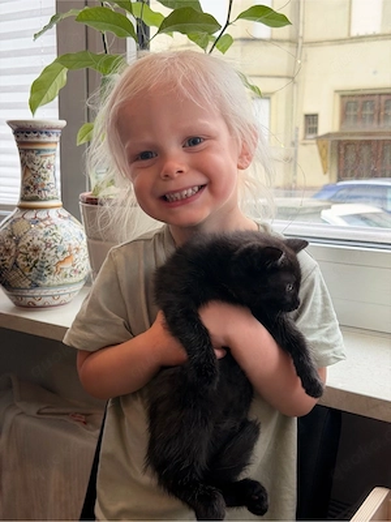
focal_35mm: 48
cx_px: 196
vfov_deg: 39.7
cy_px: 261
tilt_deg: -8.2
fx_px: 723
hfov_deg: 30.3
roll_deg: -0.9
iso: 80
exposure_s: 1/100
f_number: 1.78
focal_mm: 6.76
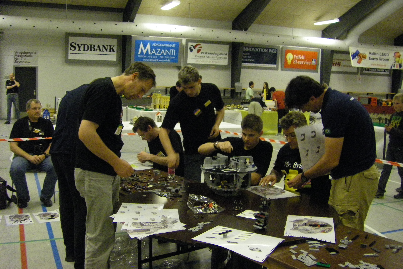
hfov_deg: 48.5
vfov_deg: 33.4
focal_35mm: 40
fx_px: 448
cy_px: 125
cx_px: 201
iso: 800
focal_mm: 6.3
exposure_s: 1/50
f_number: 3.5
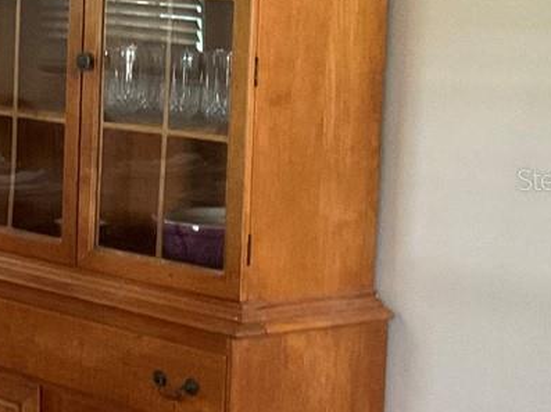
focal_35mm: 117
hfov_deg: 14.6
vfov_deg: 12.6
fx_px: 1861
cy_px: 179
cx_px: -462
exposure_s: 1/60
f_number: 1.8
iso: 200
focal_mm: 3
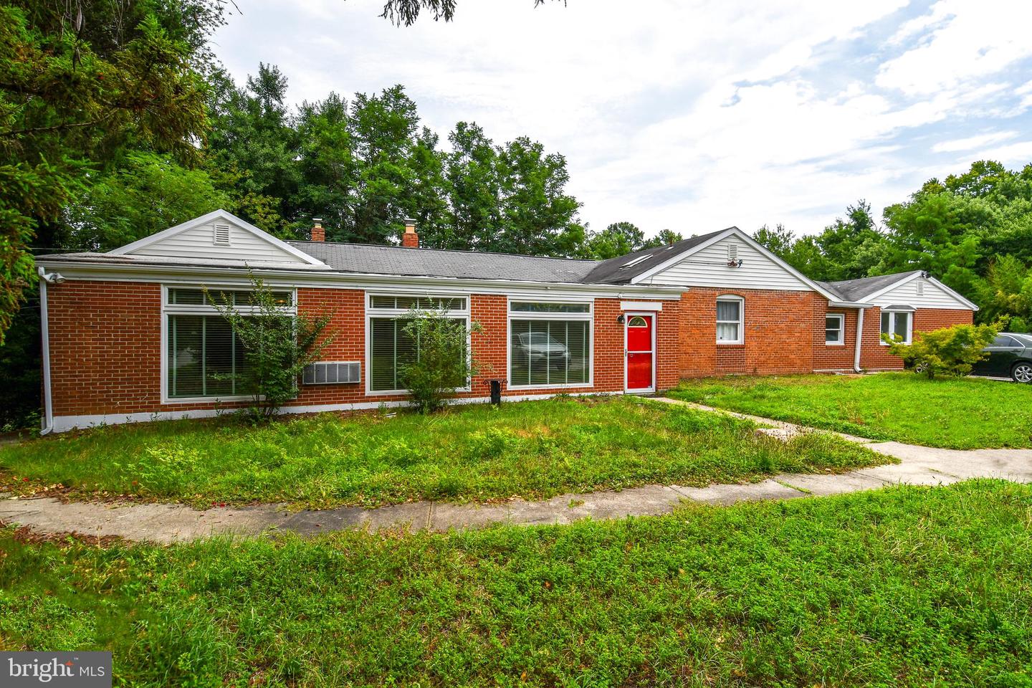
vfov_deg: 67.4
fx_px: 516
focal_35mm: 18
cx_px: 516
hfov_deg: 90.0
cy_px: 344
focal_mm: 12
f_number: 9
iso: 100
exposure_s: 1/320
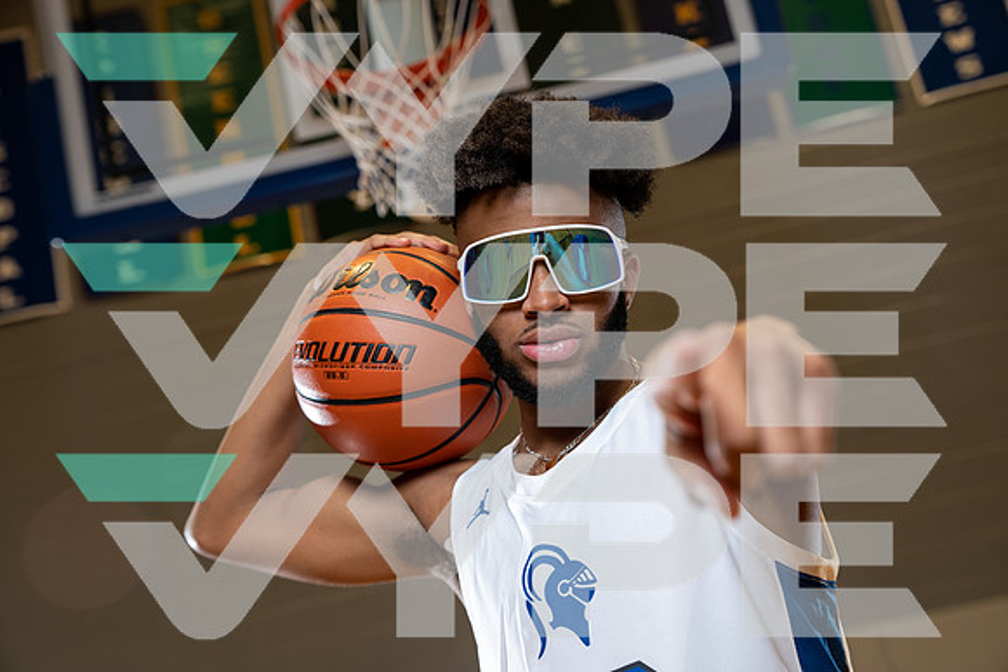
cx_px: 504
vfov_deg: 25.5
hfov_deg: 37.5
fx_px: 1484
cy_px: 336
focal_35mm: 53
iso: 400
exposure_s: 1/125
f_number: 4
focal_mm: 53
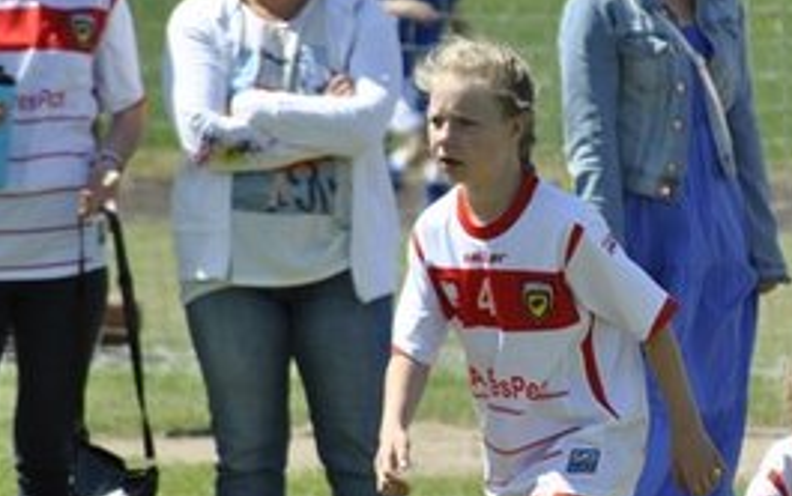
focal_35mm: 750
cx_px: 702
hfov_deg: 2.8
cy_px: 287
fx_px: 16199
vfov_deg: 1.8
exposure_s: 1/640
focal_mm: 200
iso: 200
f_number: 5.6
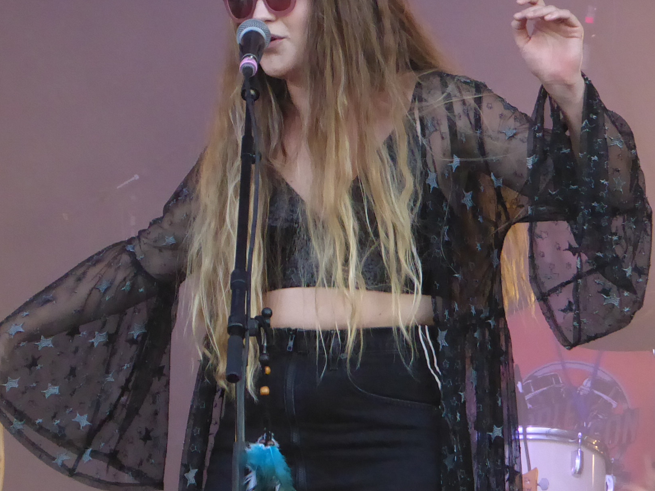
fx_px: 6300
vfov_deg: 4.5
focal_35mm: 333
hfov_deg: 6.0
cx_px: 350
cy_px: 192
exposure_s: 1/640
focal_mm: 47.5
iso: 1600
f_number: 5.6
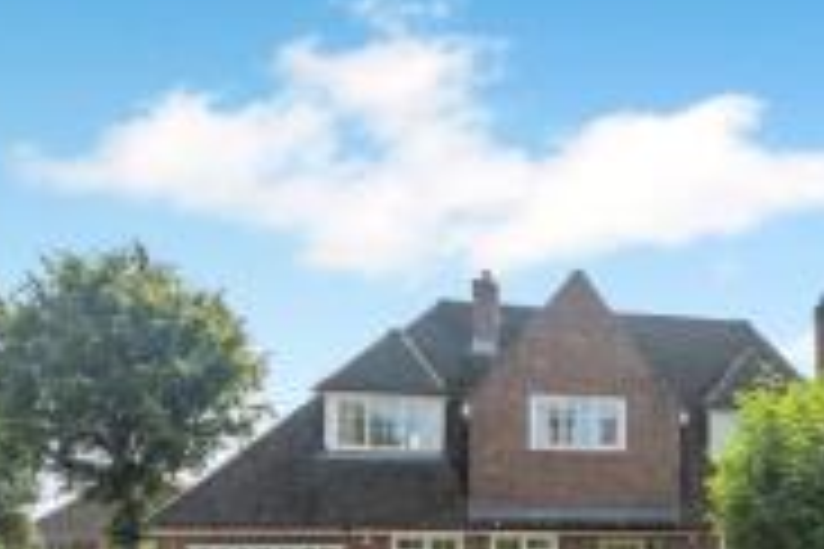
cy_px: 515
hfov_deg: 41.6
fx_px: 893
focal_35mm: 39
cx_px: 860
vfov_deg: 32.2
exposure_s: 1/400
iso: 100
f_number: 8
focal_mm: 10
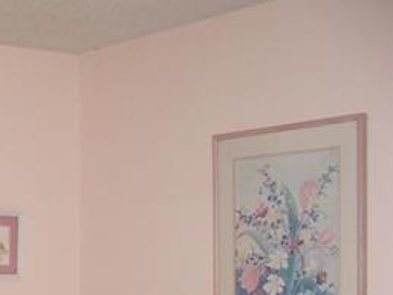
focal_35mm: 87
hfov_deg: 20.9
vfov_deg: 16.5
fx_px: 988
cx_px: -87
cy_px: 316
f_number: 2.6
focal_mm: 5.8
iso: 200
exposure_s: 1/60
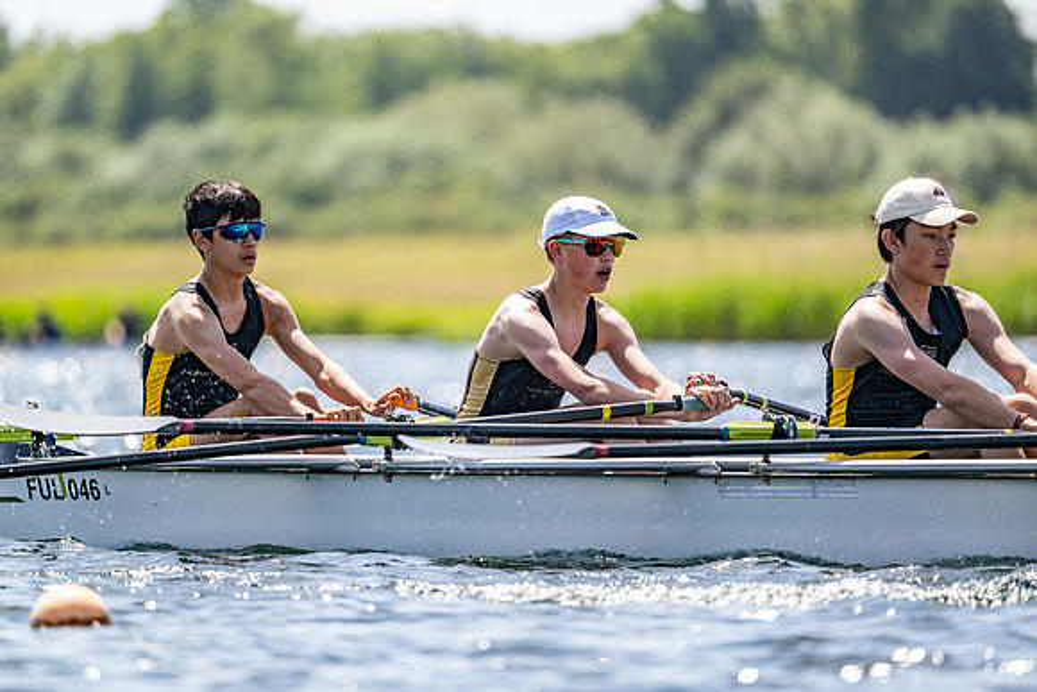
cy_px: 346
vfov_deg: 3.4
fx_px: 11524
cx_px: 518
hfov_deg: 5.2
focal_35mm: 400
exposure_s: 1/2500
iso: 280
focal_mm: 400
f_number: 4.5
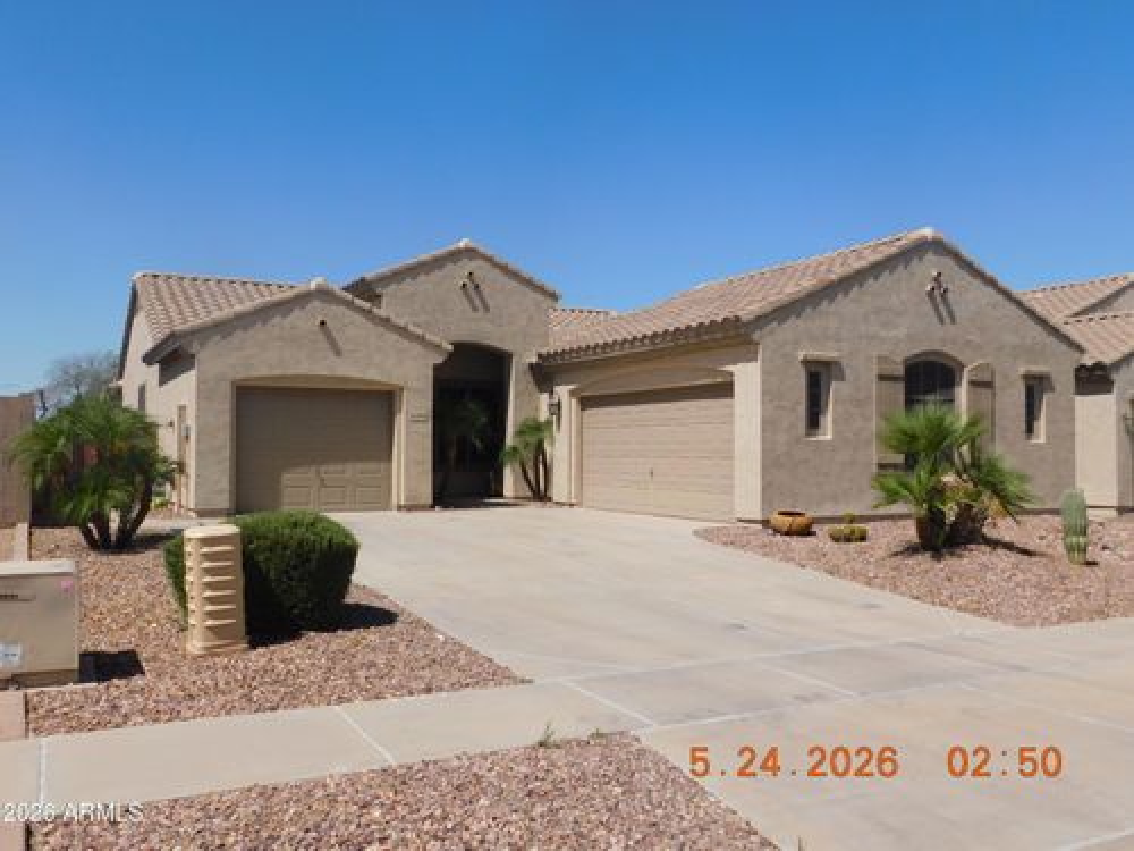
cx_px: 567
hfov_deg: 60.0
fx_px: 983
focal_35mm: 30
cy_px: 426
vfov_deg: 46.8
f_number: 6.4
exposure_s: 1/640
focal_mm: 5.3
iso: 125
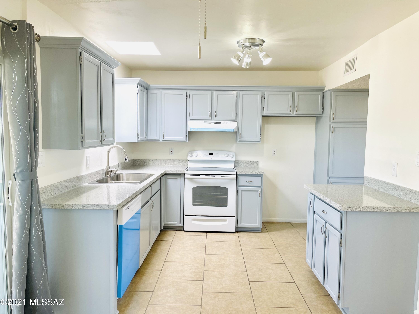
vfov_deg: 53.1
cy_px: 157
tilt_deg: -4.4
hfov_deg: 67.3
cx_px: 210
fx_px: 315
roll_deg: -0.9
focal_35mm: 26
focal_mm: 5.1
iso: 50
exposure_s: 1/120
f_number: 1.6
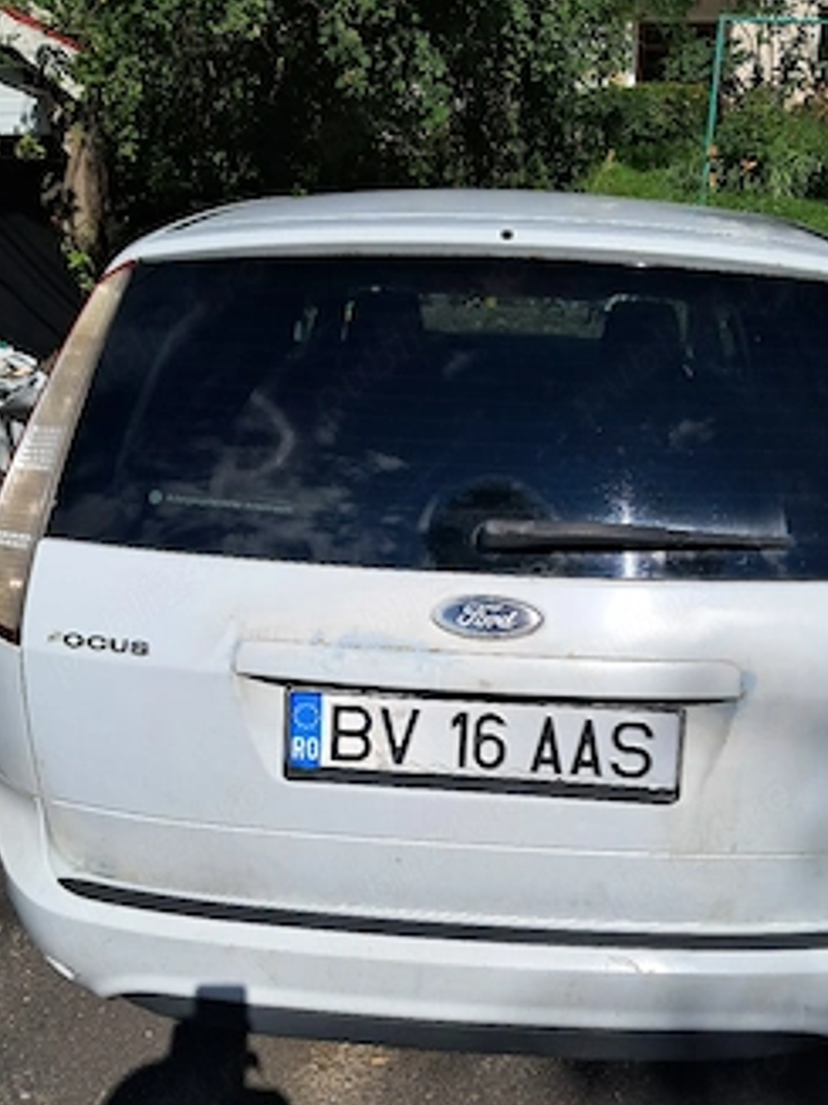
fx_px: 1053
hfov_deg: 42.8
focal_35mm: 33
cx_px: 487
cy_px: 639
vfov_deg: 55.1
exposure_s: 1/2000
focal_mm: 4
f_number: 1.8
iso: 50
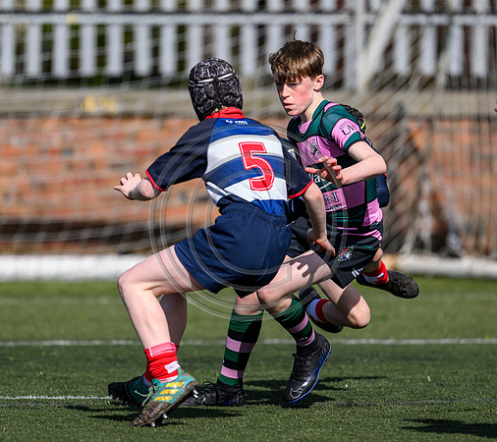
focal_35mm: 685
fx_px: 10523
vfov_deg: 2.4
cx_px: 296
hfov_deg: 2.7
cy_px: 180
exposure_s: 1/3200
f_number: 3.2
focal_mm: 400
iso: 200
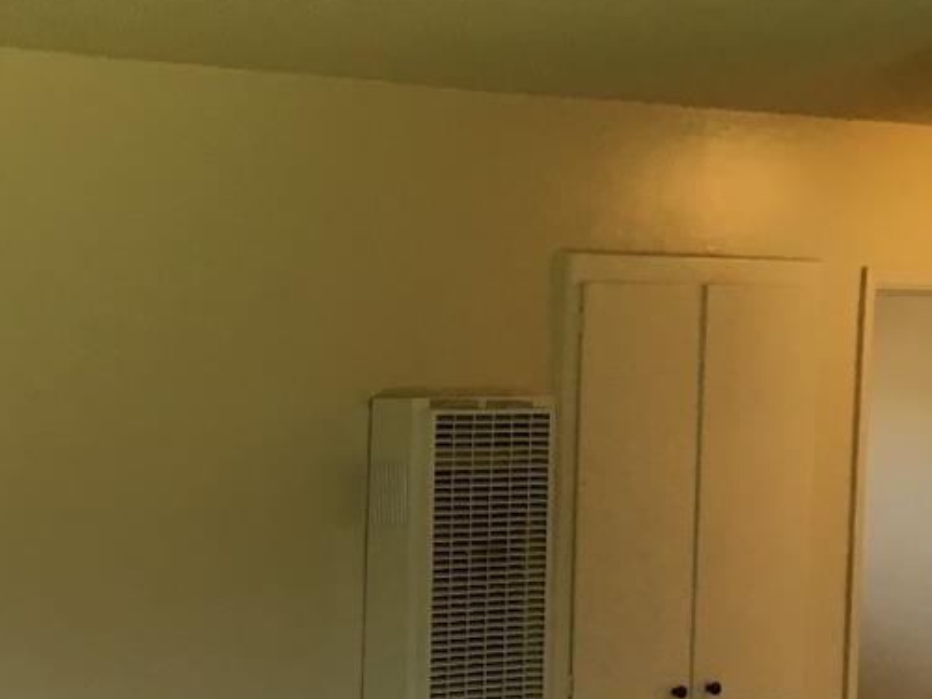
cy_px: 811
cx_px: -9
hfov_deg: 21.7
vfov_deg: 16.4
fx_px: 2342
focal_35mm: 87
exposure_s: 1/30
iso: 32
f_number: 2.2
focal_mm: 4.15
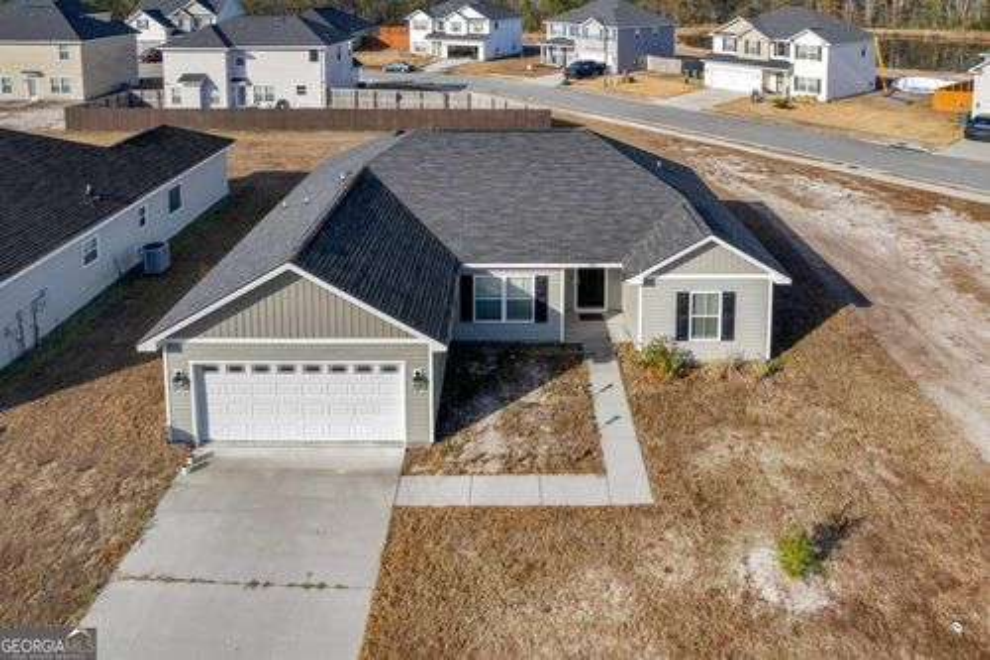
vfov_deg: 57.2
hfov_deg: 78.6
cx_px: 495
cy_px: 330
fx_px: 605
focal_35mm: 22
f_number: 2.8
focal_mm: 8.38
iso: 160
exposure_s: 1/6000
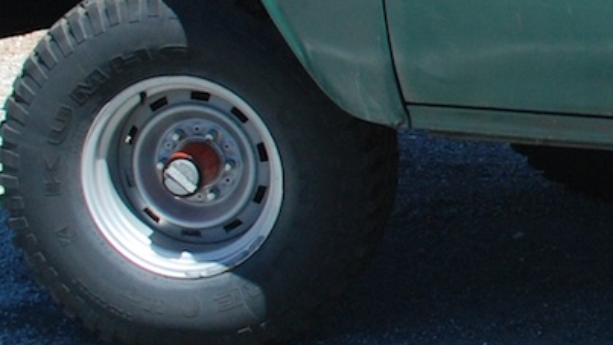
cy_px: -267
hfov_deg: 8.0
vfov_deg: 4.6
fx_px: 4268
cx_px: 954
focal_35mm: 262
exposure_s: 1/200
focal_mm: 35
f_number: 7.1
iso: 400
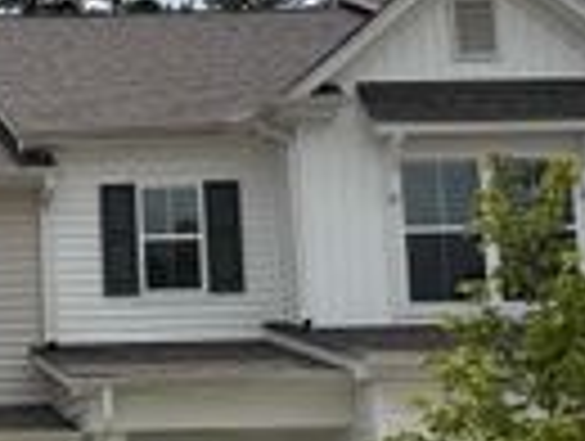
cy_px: 457
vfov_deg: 15.8
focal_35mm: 92
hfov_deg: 18.8
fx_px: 1558
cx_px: -292
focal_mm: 6.76
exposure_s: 1/8130
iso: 80
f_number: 1.78
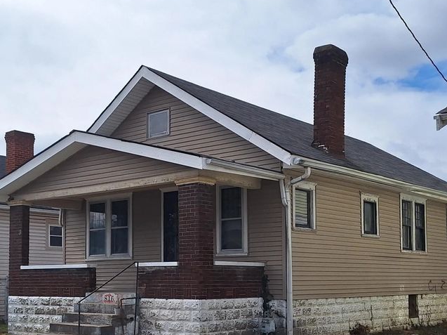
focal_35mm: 37
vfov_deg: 38.0
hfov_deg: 50.1
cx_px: 202
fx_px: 478
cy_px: 237
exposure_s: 1/6849
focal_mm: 5.54
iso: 25
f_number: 1.8
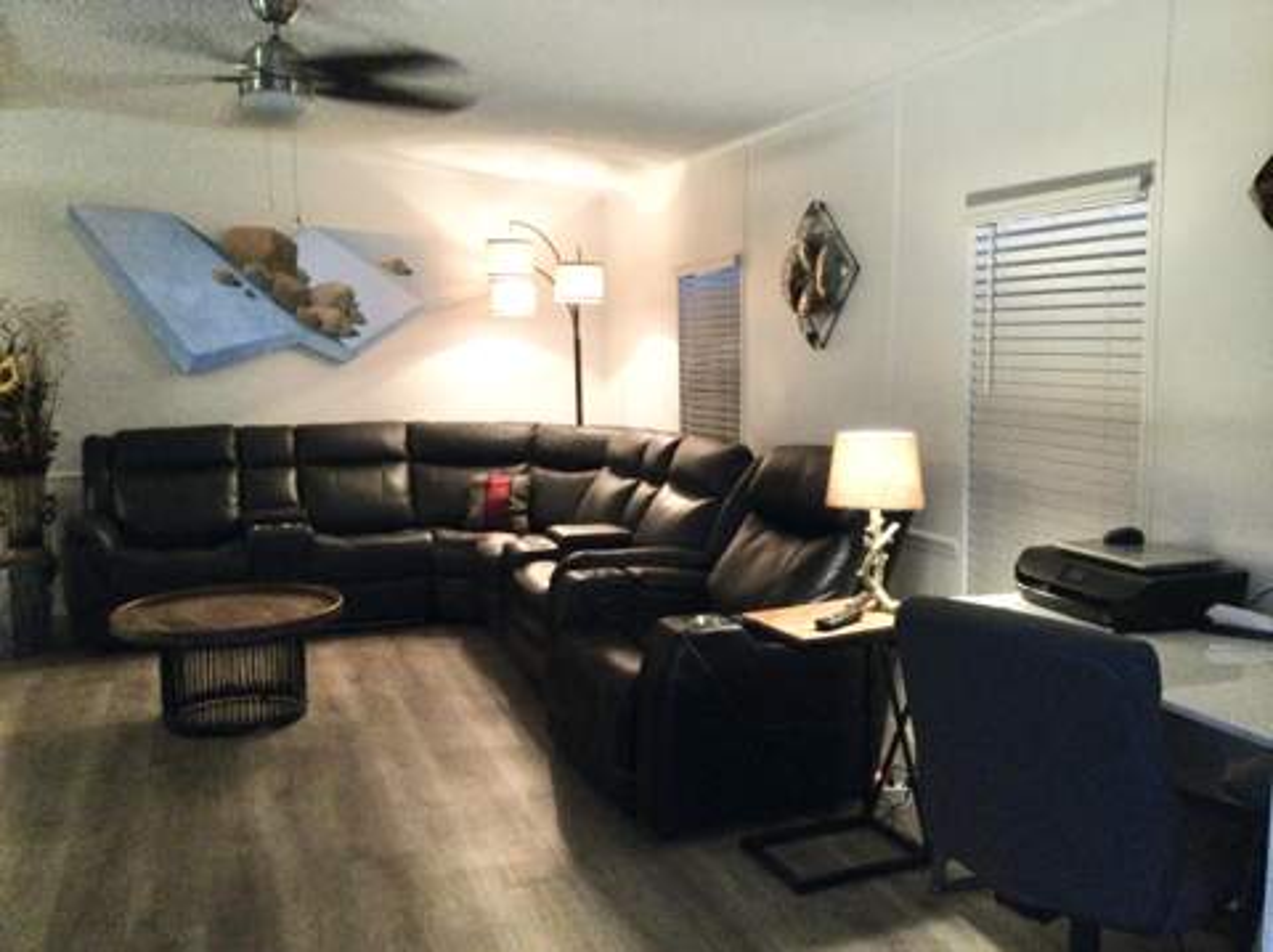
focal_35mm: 31
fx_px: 1139
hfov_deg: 58.4
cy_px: 476
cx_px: 636
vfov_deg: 45.4
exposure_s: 1/15
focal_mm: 3.3
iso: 250
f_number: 2.4
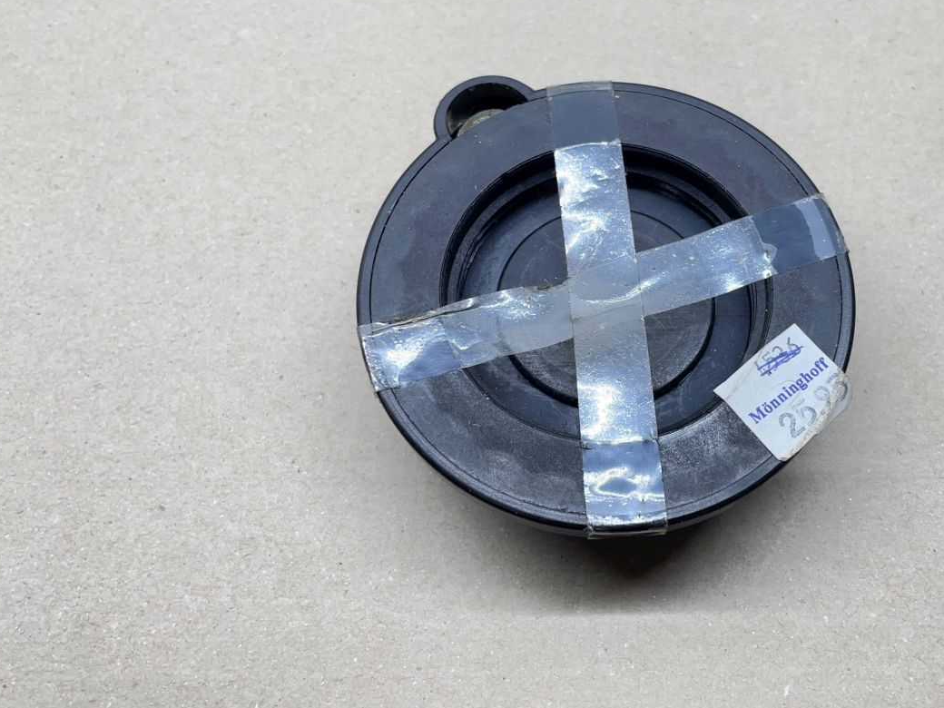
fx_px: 954
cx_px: 608
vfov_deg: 40.6
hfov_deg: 51.9
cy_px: 305
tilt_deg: -63.0
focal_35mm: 35
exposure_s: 1/100
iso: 64
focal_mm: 4.2
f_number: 1.6
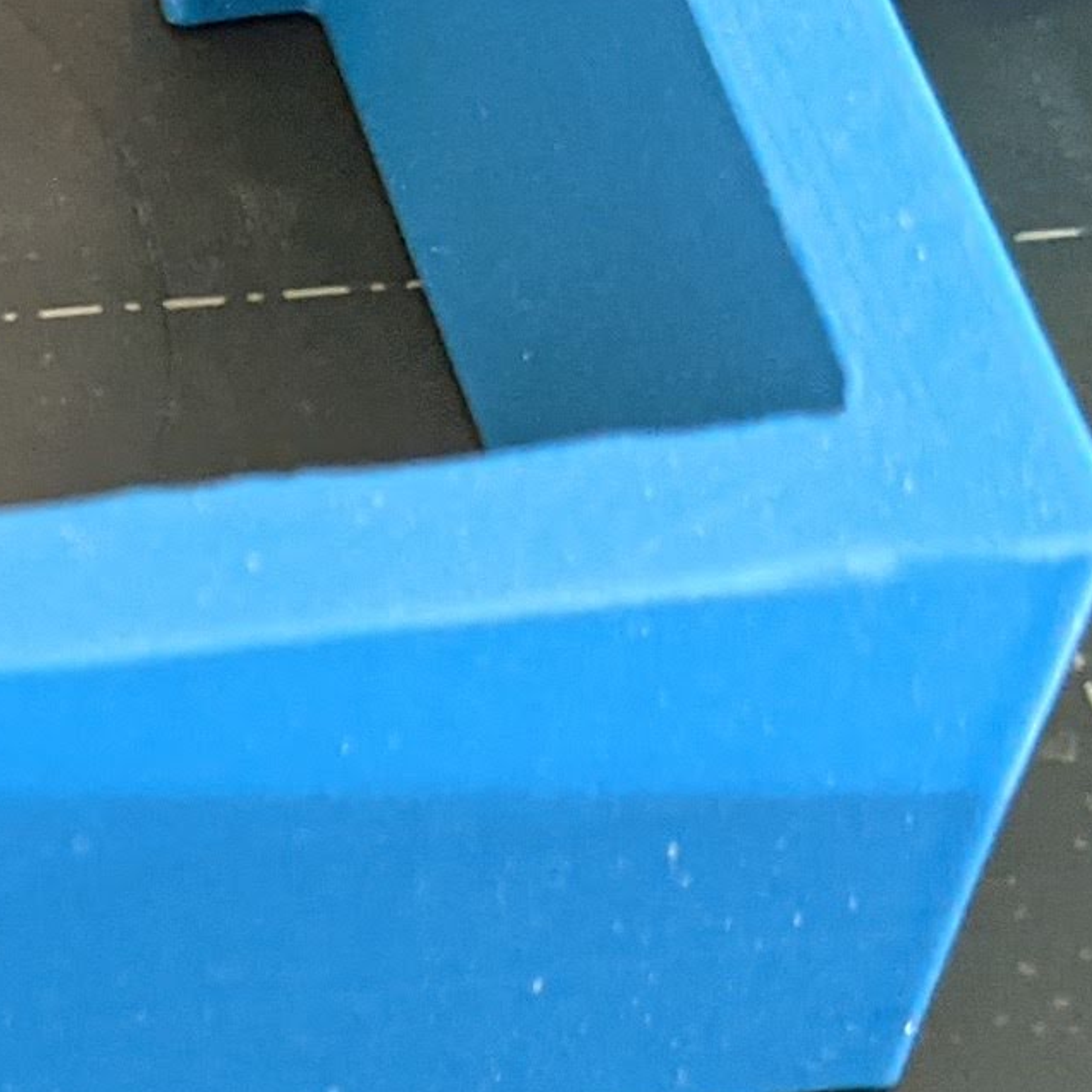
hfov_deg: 10.7
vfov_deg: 11.6
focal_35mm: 151
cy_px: 741
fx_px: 5389
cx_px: -1037
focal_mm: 4.38
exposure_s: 1/211
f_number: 1.73
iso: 1050
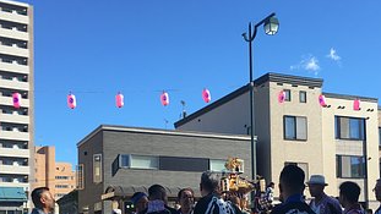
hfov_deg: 39.9
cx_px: 183
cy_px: 213
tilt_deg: +4.5
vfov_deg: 22.2
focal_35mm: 52
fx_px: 525
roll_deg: -0.3
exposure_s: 1/739
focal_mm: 4.15
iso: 25
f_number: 2.2
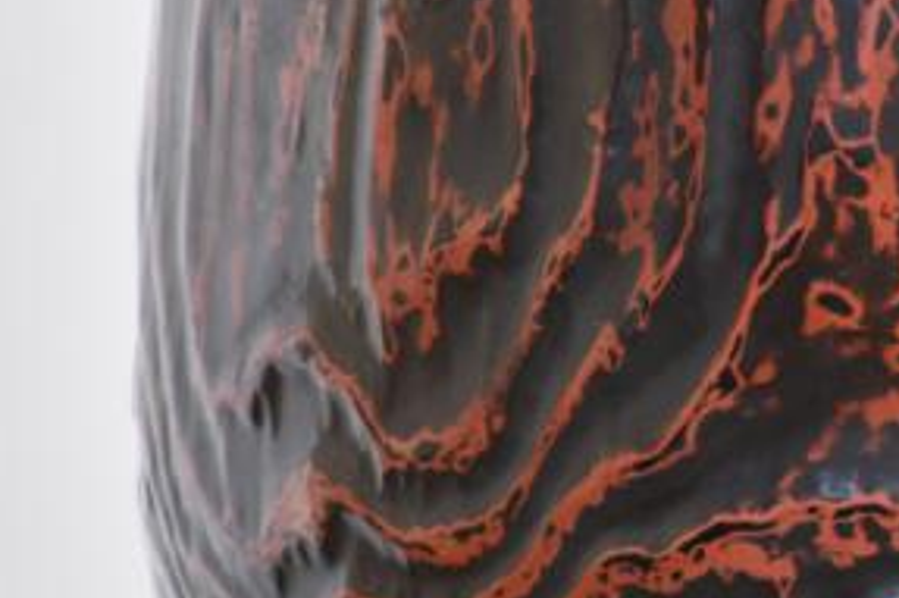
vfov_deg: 2.8
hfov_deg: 4.2
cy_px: 305
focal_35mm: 482
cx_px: 1579
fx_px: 12026
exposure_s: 1/13
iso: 400
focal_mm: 85
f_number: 5.3
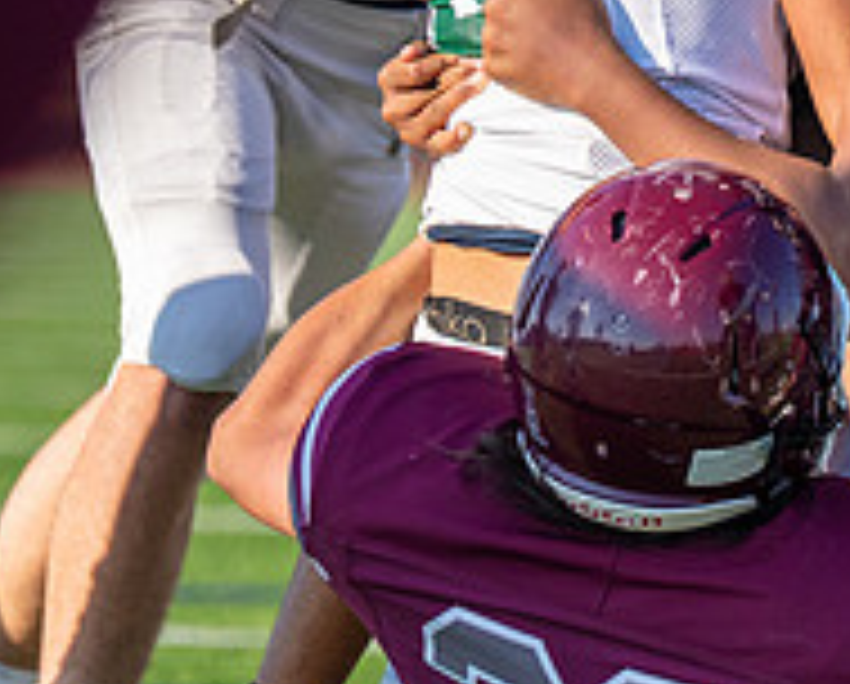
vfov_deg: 2.5
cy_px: -133
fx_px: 15730
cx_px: 909
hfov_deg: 3.1
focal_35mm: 624
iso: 125
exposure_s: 1/2500
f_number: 2.8
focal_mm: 144
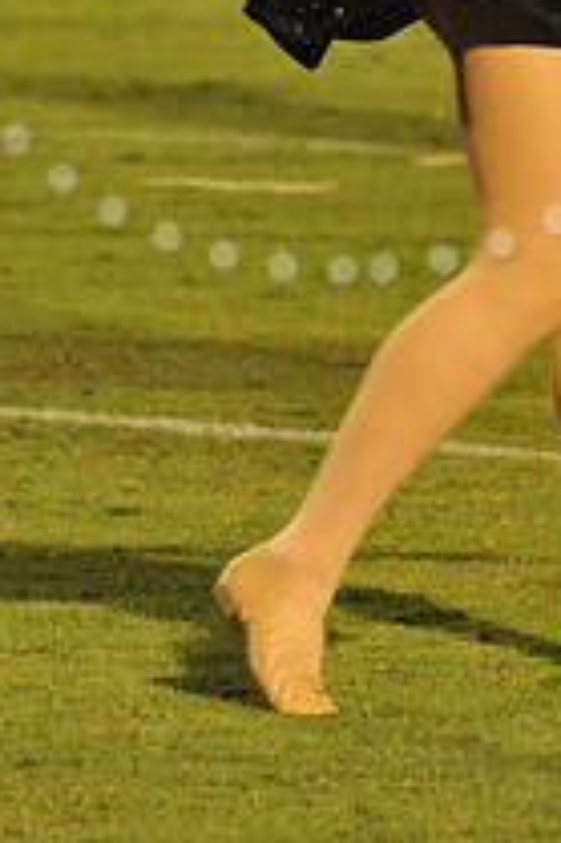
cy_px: -210
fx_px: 12994
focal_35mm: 555
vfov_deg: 3.7
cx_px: 343
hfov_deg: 2.5
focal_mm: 200
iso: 6400
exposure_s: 1/200
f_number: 5.6
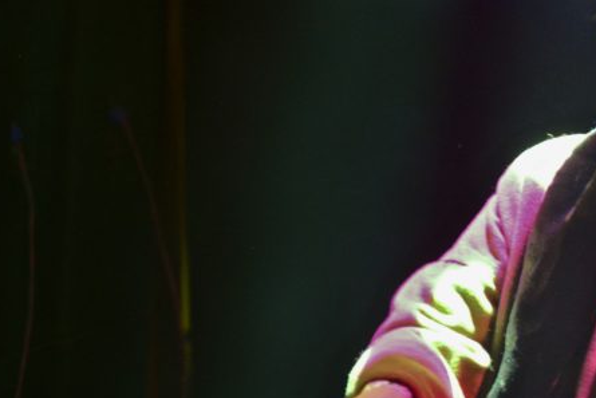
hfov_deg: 6.1
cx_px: 629
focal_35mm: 334
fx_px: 5531
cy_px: 285
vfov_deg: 4.1
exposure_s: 1/30
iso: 2500
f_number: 2.8
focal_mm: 145
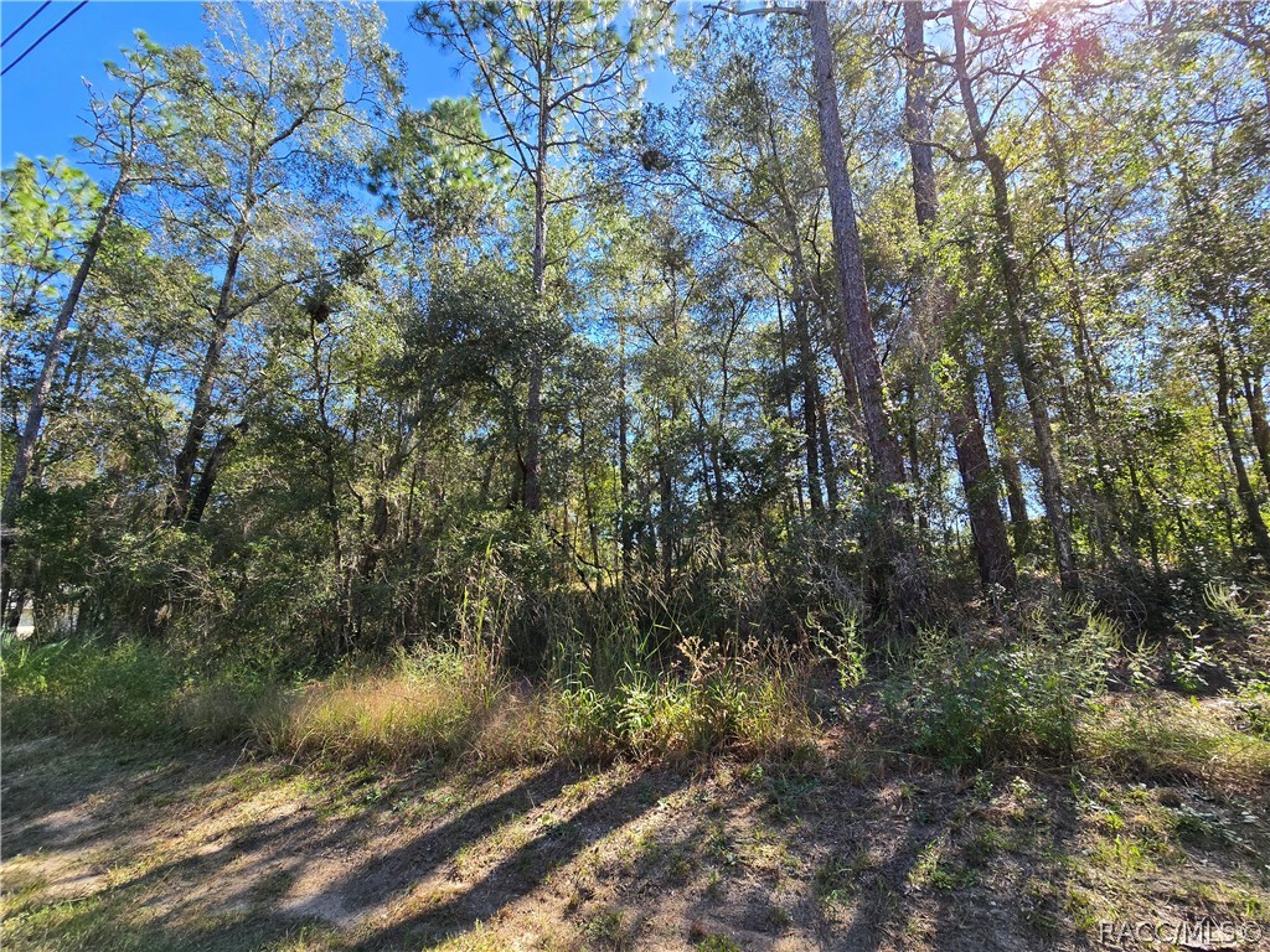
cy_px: 476
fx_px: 477
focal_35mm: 13
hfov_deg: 106.2
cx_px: 635
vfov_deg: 89.9
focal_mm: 2.2
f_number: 2.2
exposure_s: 1/452
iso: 50
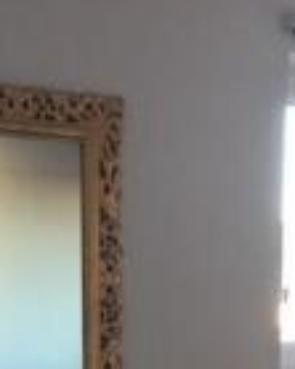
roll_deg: -0.3
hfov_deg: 17.2
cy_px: 508
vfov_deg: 19.5
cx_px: 133
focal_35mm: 89
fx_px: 972
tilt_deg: -11.3
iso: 40
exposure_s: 1/17
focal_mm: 4.15
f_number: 2.2
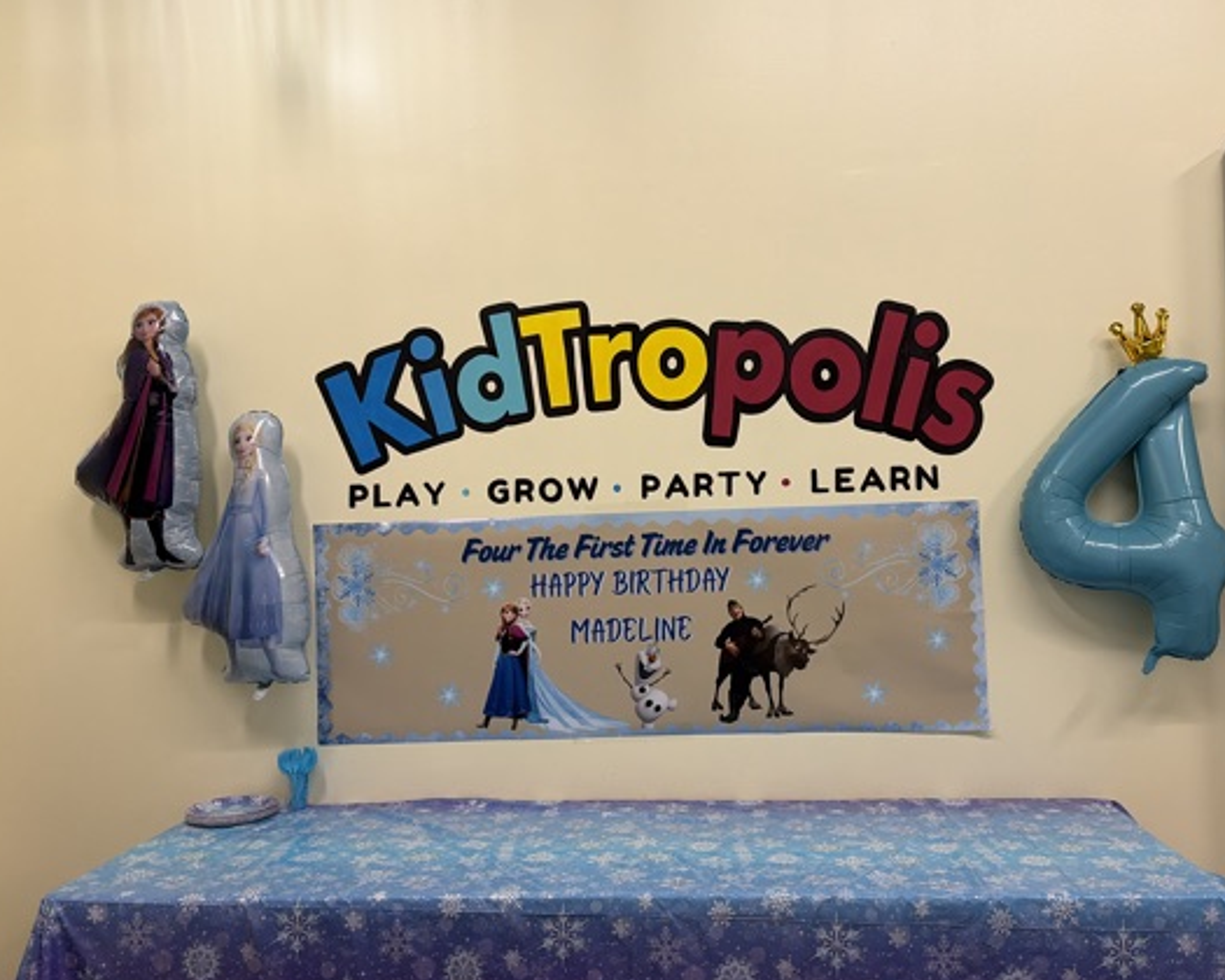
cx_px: 665
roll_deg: +2.0
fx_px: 1051
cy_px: 485
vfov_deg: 50.0
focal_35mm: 29
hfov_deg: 60.4
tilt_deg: +2.4
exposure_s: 1/120
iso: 125
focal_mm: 5.96
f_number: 1.6
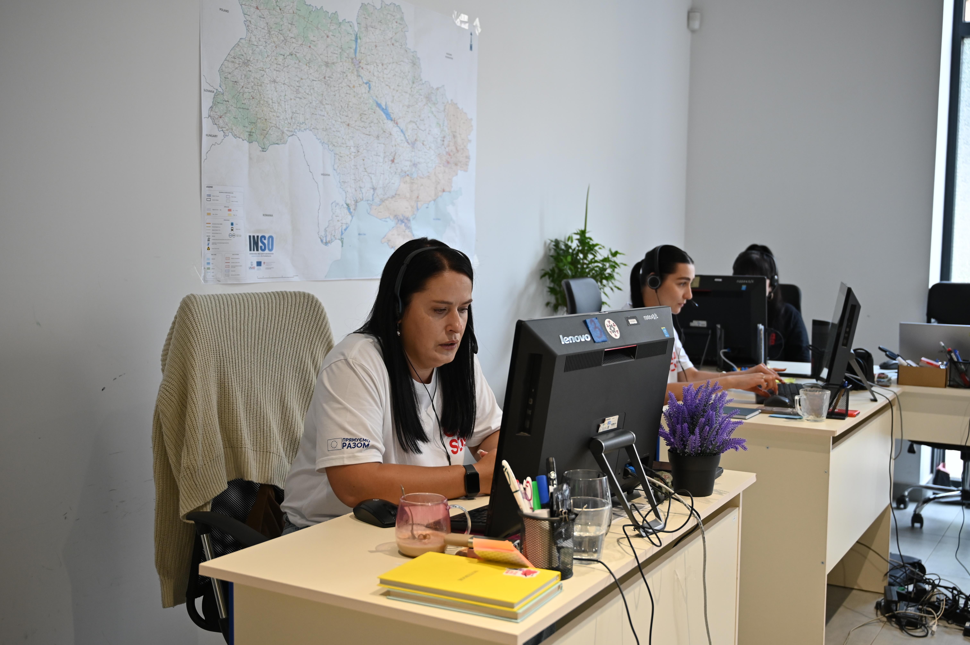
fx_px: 1023
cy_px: 322
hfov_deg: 50.7
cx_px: 485
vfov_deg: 35.0
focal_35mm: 38
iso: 800
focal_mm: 38
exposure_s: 1/100
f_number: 4
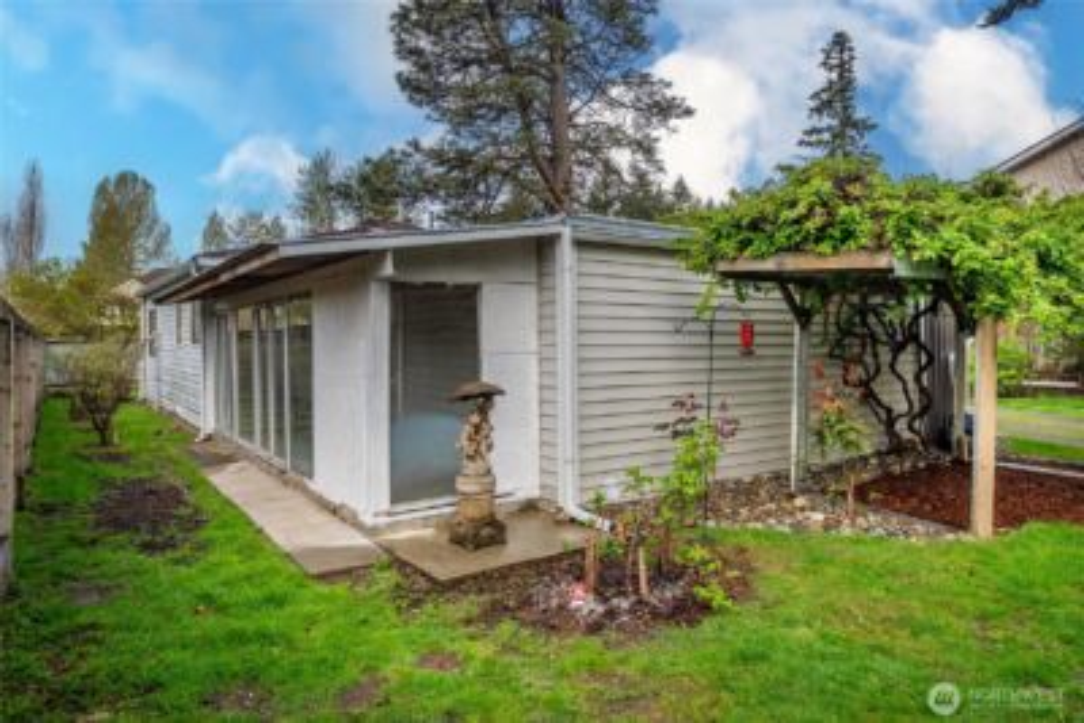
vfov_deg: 59.5
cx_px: 542
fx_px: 633
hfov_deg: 81.2
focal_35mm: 21
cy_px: 362
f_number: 7.1
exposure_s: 1/40
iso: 80
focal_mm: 21
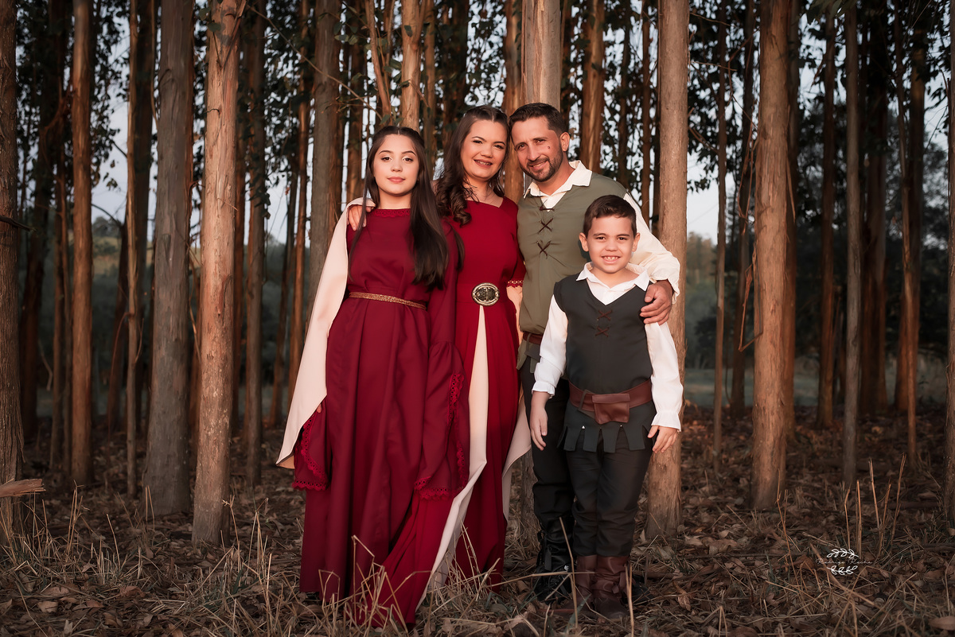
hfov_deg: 39.6
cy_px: 318
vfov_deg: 27.0
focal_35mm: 50
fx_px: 1327
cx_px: 478
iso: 250
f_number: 4
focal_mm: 50
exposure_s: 1/320
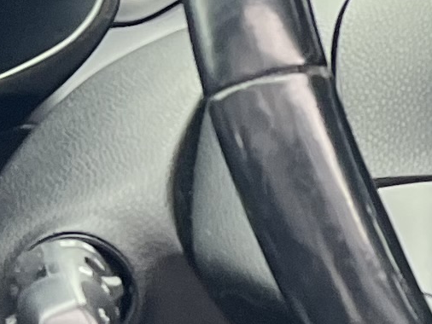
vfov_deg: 7.2
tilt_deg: -28.7
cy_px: 182
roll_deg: -1.0
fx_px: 2585
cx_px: 1055
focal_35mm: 207
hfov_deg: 8.7
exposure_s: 1/121
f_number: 1.5
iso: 125
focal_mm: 5.7
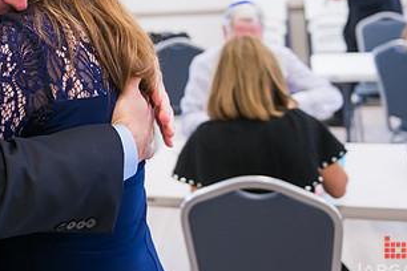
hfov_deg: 28.6
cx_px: -1
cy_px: -14
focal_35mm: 66
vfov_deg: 19.9
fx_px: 746
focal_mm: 28
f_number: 3.2
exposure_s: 1/125
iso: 400
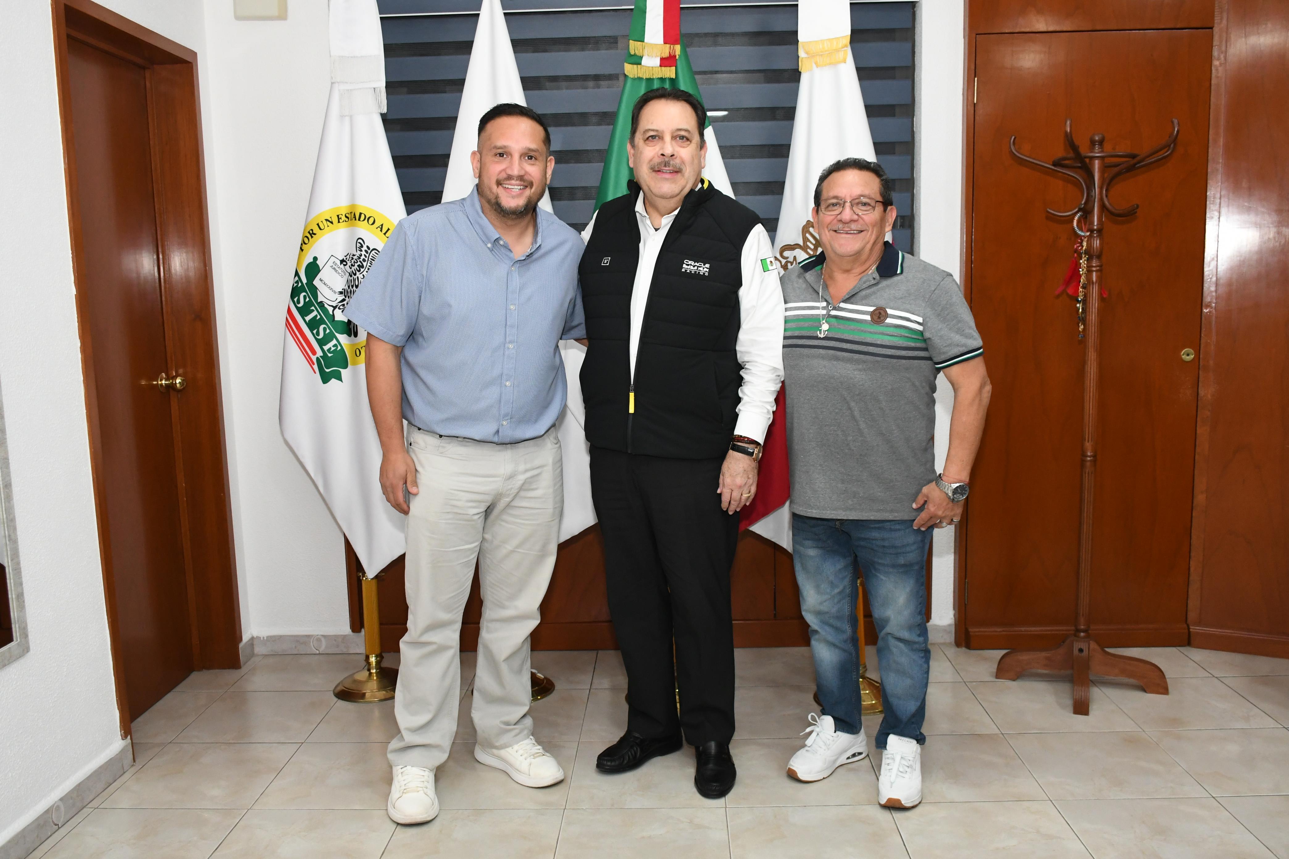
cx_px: 644
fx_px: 1074
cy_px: 430
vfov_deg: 43.6
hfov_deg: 61.9
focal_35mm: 30
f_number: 5
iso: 2000
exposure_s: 1/100
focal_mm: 20
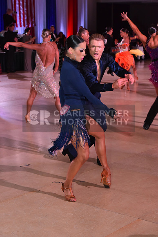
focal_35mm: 80
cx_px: 79
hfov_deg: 17.1
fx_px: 526
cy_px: 118
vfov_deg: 25.4
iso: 2500
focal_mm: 80
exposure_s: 1/320
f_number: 7.1
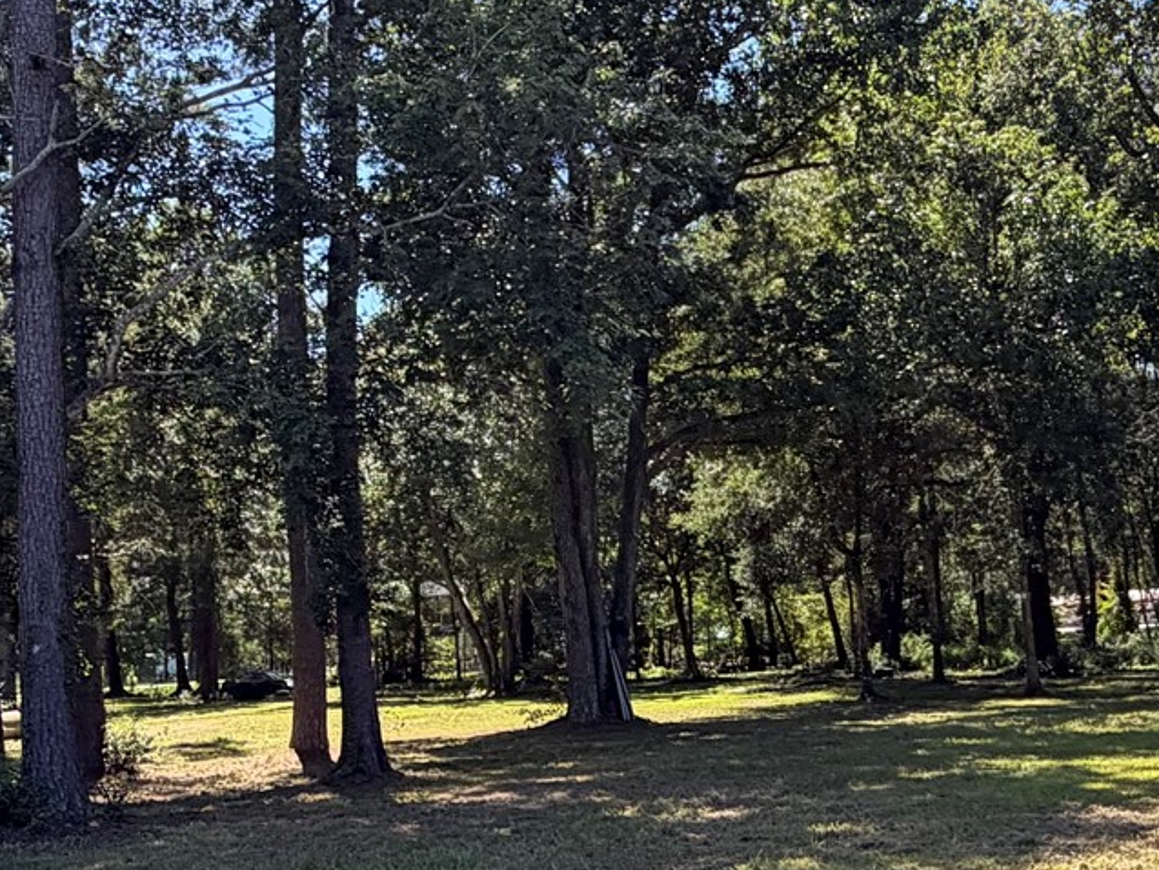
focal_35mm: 45
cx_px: 606
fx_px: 1507
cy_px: 644
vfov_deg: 31.7
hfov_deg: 42.1
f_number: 2.2
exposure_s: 1/408
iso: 50
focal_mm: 2.22
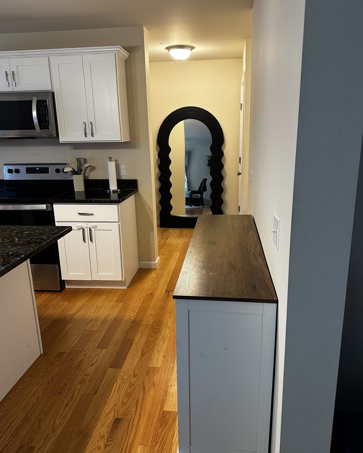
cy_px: 228
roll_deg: +1.1
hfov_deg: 54.9
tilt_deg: -14.2
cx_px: 186
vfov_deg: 66.0
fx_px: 349
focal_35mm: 26
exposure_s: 1/60
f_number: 1.78
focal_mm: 6.86
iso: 200
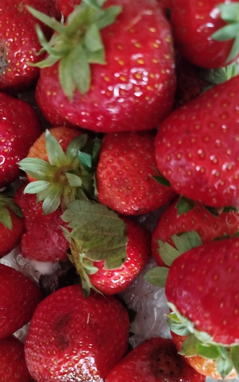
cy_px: 235
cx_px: 85
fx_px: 365
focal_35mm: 35
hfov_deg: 36.0
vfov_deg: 54.8
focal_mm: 5.31
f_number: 1.7
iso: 1250
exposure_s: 1/17
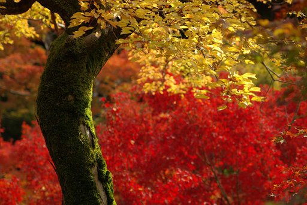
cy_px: 102
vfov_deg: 12.2
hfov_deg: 18.2
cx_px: 154
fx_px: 960
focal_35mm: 112
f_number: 2.8
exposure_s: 1/500
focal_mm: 75
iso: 400
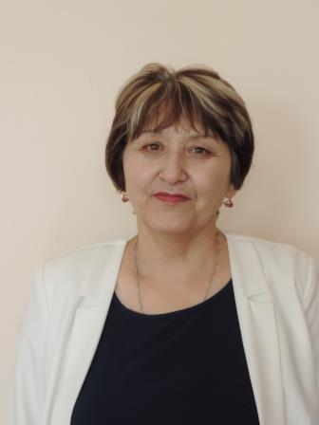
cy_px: 212
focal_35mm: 70
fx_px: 860
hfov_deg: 21.0
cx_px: 160
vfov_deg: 27.8
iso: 125
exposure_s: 1/60
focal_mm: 12.4
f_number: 3.9
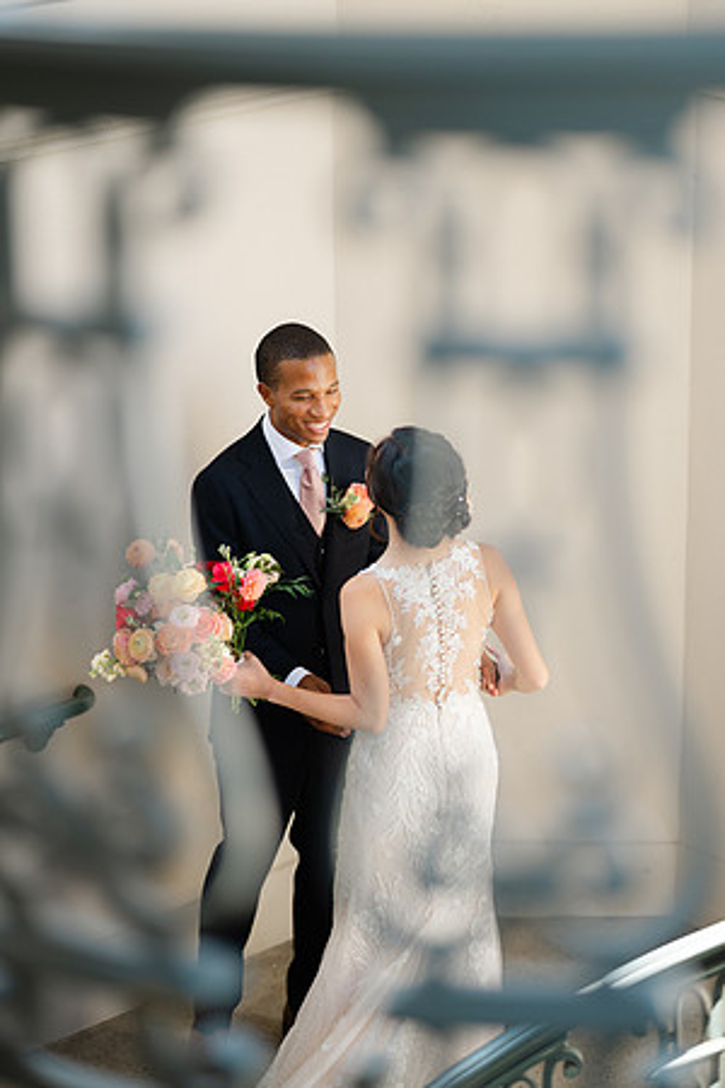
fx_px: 3172
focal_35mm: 105
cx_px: 362
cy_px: 544
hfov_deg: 13.0
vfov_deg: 19.5
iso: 100
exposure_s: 1/400
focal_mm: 105
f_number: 1.8
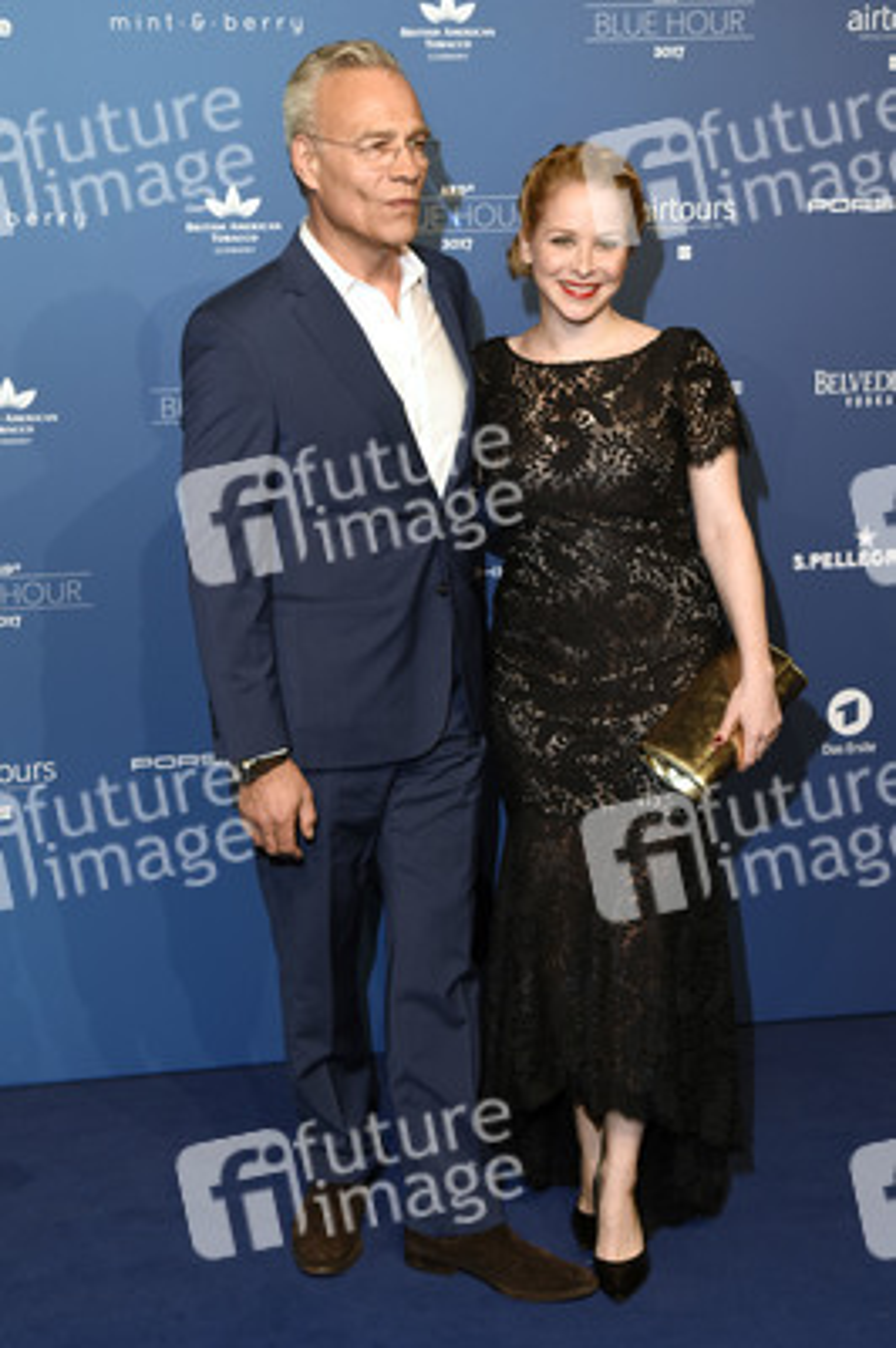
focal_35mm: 52
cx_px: 448
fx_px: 1963
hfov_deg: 25.7
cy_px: 674
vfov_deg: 37.9
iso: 400
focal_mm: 35
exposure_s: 1/320
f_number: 4
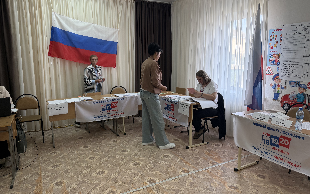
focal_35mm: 26
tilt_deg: -8.1
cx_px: 157
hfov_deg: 70.4
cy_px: 91
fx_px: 220
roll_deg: +0.7
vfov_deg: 47.6
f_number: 1.78
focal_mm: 6.76
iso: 125
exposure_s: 1/100
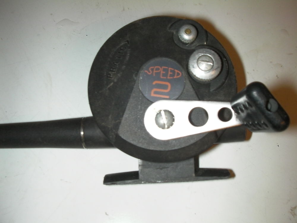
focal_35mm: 38
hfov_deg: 49.0
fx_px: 326
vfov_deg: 37.7
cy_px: 112
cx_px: 148
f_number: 5.6
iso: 200
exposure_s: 1/30
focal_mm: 6.3
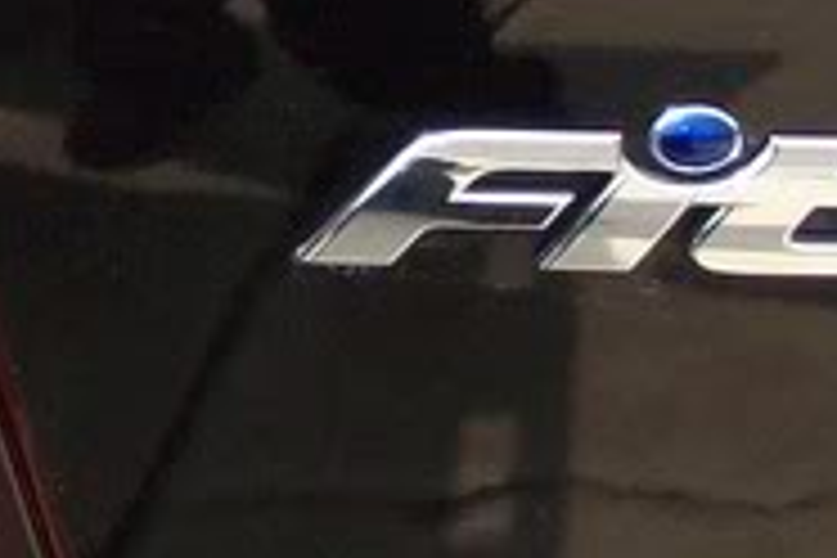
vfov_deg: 4.4
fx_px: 7277
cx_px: -767
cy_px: -25
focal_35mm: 313
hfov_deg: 6.4
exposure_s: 1/445
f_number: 3.8
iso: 80
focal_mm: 11.6
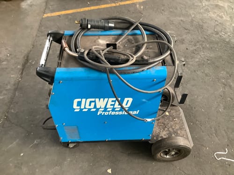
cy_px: 88
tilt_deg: -46.5
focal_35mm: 31
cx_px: 117
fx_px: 210
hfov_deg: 58.4
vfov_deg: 45.4
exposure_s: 1/40
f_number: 2.4
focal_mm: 3.3
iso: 320
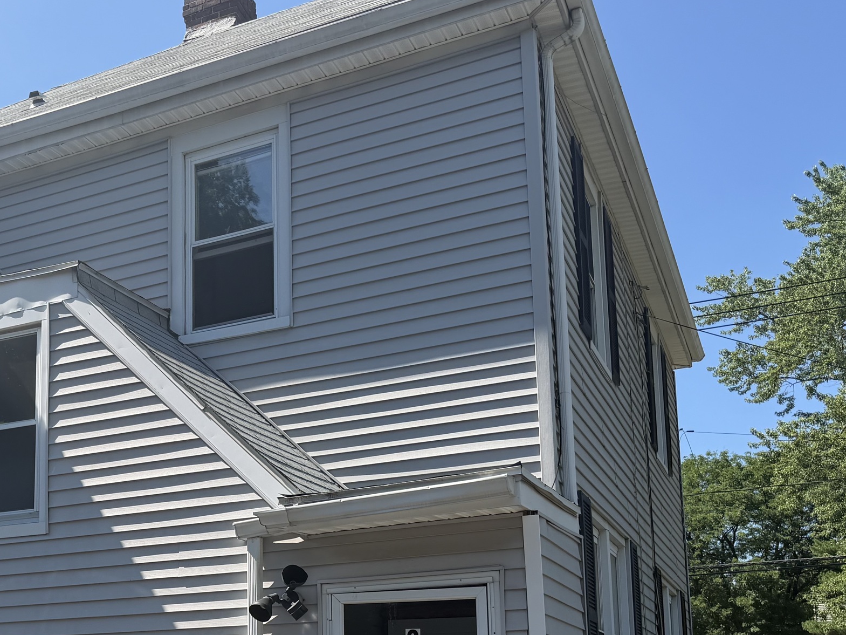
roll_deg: +0.2
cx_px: 134
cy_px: 564
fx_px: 1149
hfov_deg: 38.4
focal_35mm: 47
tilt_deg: +8.1
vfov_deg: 29.7
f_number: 1.78
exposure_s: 1/3279
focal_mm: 6.76
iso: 80
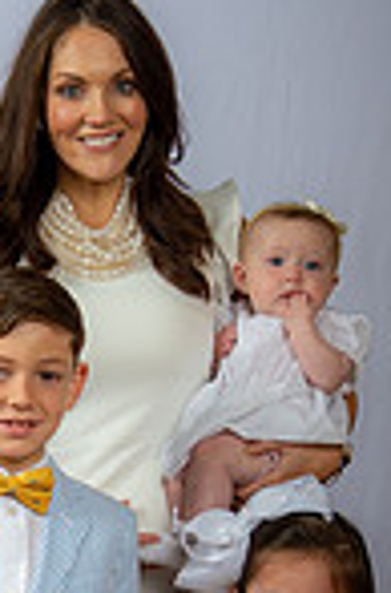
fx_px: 2116
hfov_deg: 10.4
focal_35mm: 129
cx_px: -67
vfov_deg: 15.7
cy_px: 537
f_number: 6.3
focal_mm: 42
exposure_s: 1/200
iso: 250
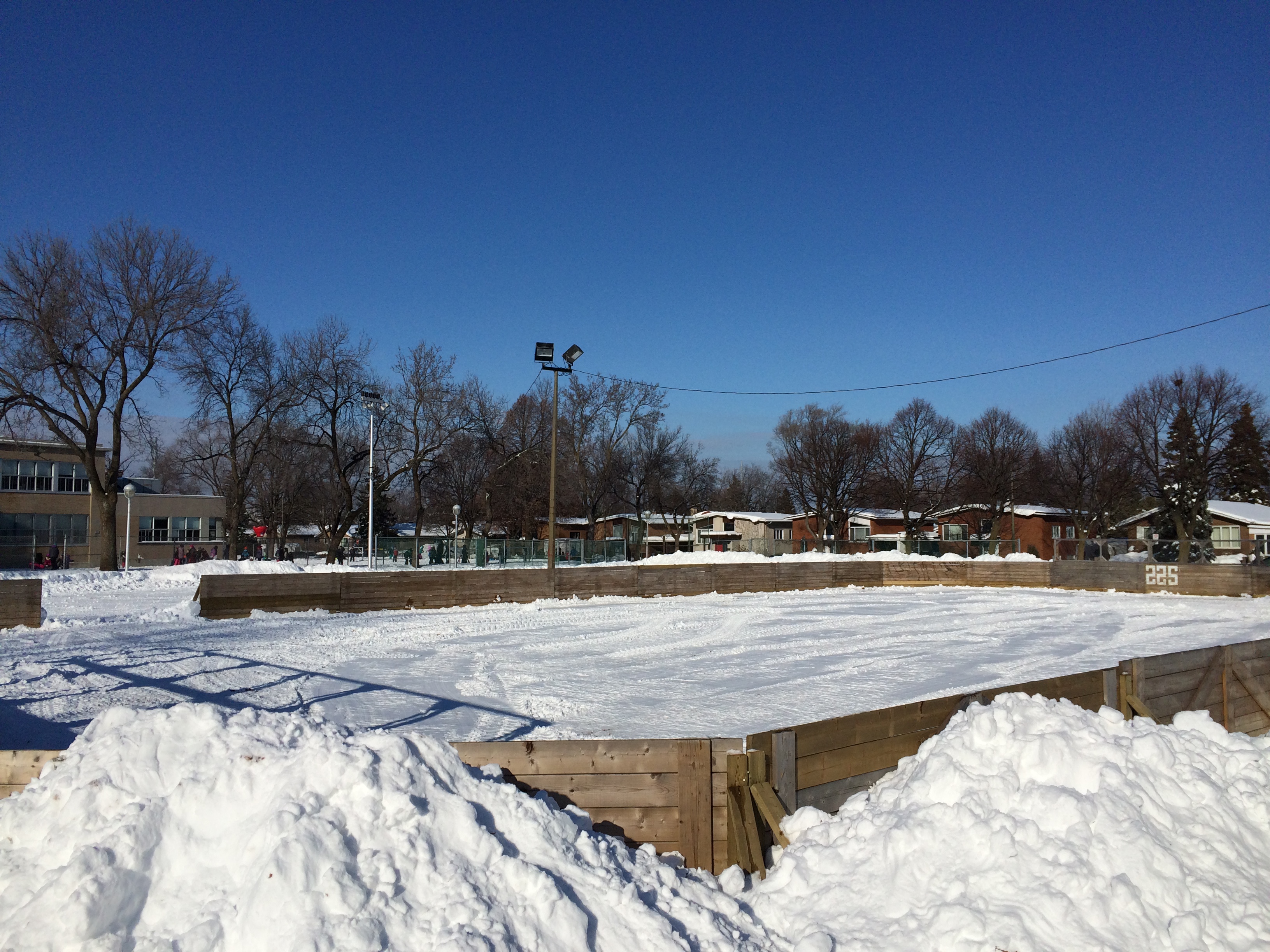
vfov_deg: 48.2
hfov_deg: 61.7
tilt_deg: +3.7
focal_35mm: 29
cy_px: 476
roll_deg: +2.3
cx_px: 635
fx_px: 1064
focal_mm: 4.15
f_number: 2.2
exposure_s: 1/8264
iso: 32
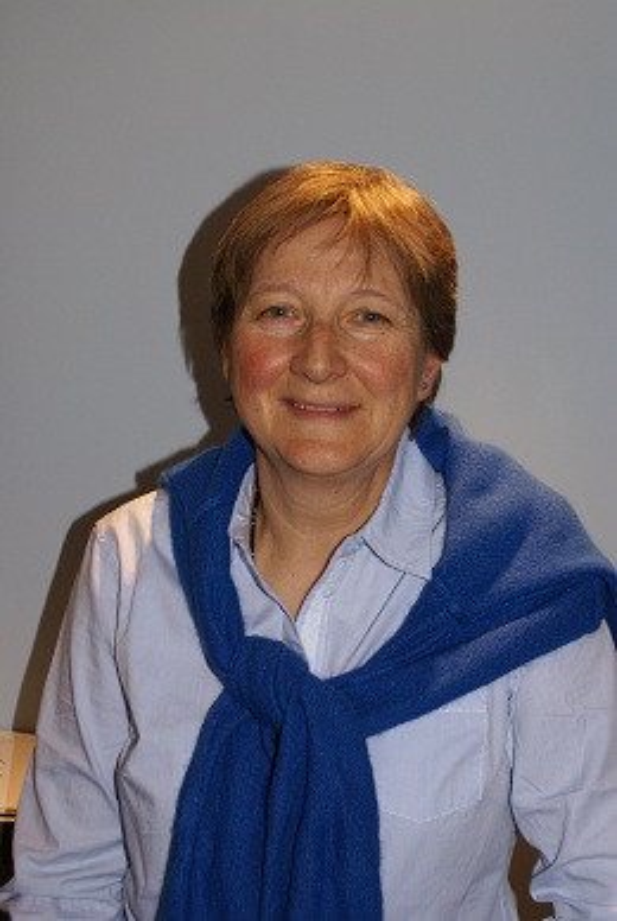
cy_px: 460
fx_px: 1537
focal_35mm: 60
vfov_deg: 33.4
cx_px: 308
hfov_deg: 22.7
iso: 400
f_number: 5.6
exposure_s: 1/60
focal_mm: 40
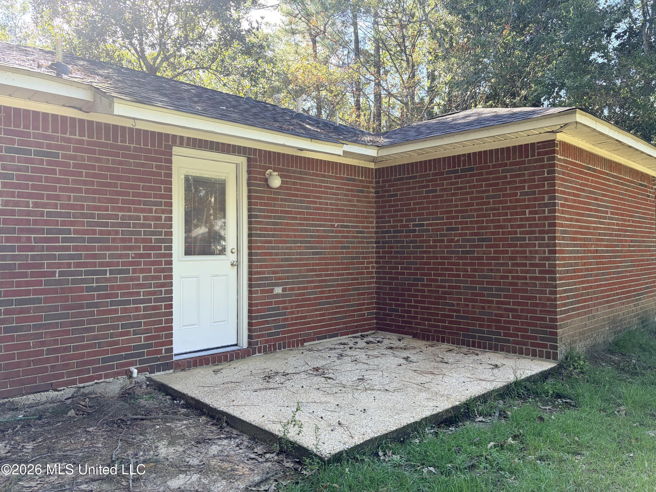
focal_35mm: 26
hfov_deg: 67.3
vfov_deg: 53.1
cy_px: 246
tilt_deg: +1.0
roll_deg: +0.6
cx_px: 328
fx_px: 493
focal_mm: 5.96
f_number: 1.6
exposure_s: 1/212
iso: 50
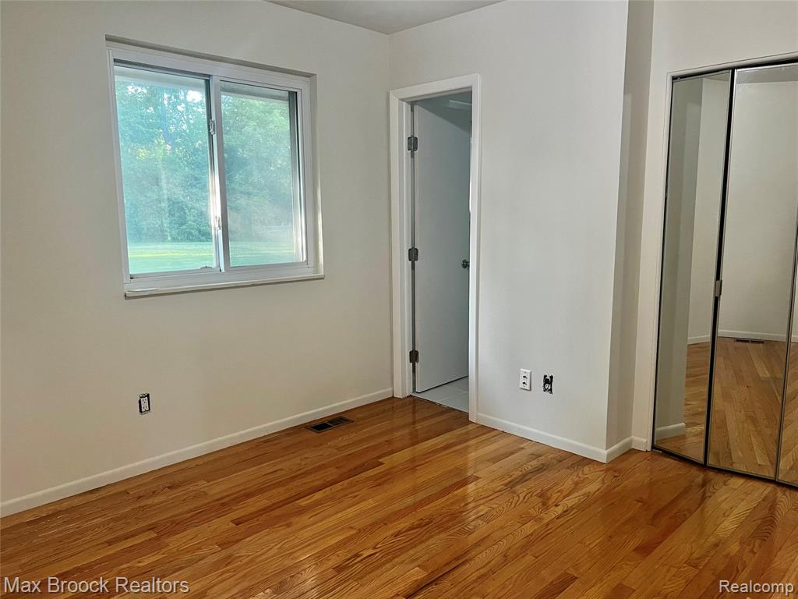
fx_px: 599
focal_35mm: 26
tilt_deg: -8.9
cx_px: 399
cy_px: 300
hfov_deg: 67.3
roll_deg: +0.7
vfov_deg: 53.1
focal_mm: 5.7
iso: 125
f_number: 1.5
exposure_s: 1/60
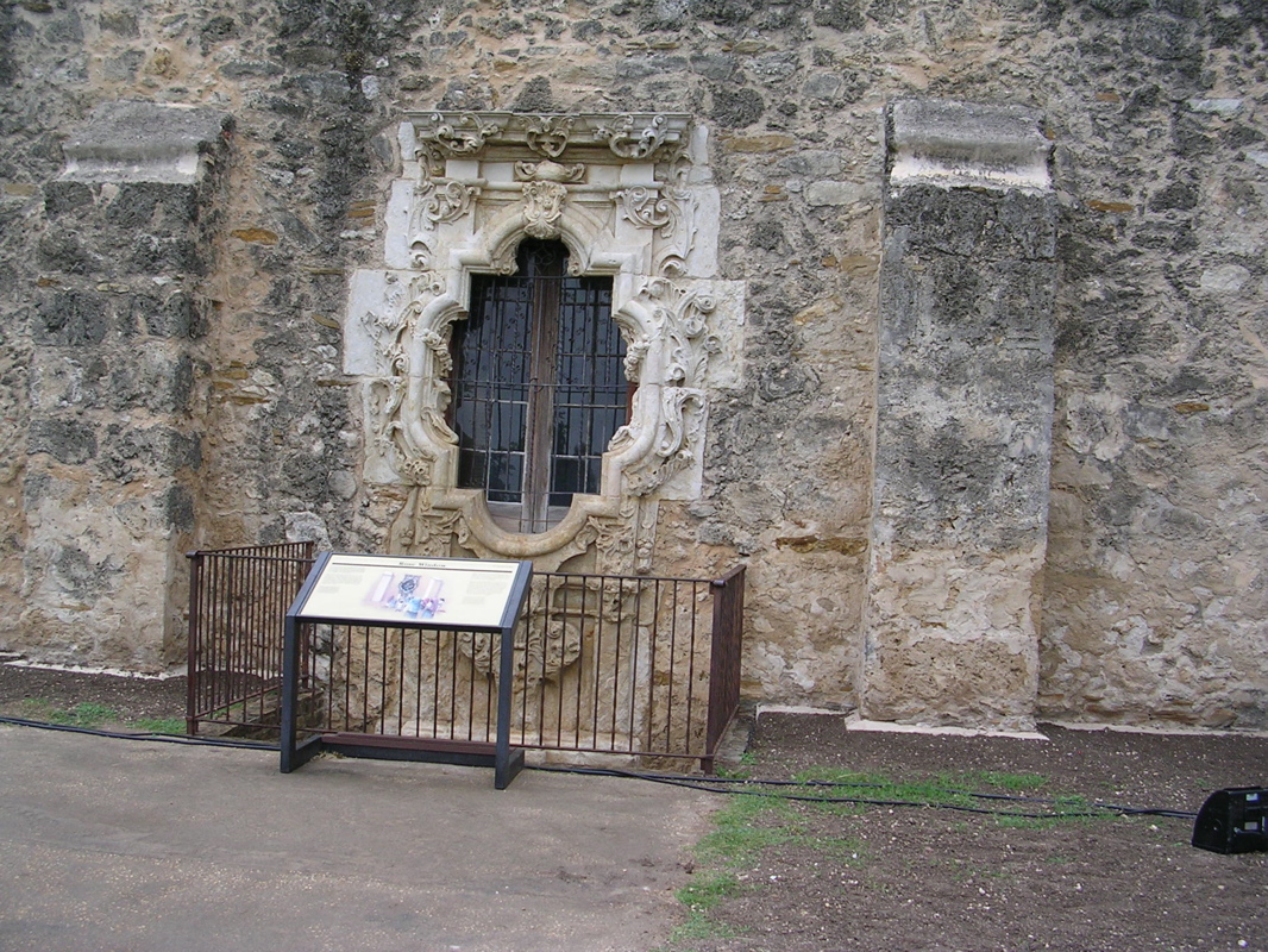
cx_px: 634
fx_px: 1392
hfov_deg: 49.0
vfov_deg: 37.7
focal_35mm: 38
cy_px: 476
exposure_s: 1/138
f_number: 2.8
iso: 50
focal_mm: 5.8
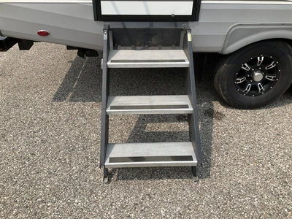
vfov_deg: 48.2
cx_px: 146
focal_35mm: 29
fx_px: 245
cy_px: 110
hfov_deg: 61.7
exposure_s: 1/1912
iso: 25
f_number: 1.8
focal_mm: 3
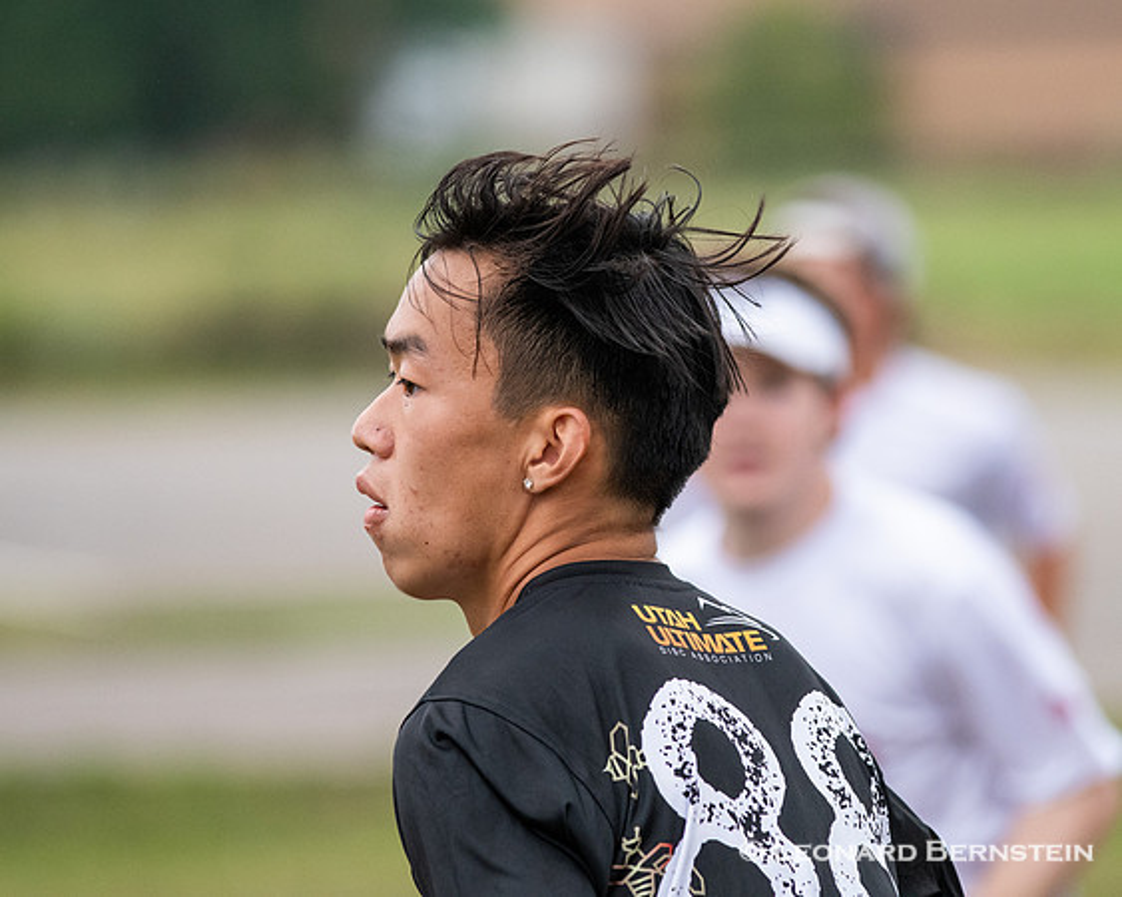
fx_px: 18290
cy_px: 409
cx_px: 718
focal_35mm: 551
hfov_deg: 3.5
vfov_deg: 2.8
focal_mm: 300
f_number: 4.5
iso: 1600
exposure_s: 1/2500
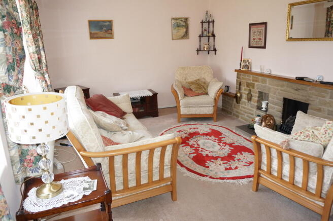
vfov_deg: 47.8
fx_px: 249
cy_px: 110
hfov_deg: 67.4
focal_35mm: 27
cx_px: 166
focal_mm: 18
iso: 250
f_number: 4
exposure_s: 1/60
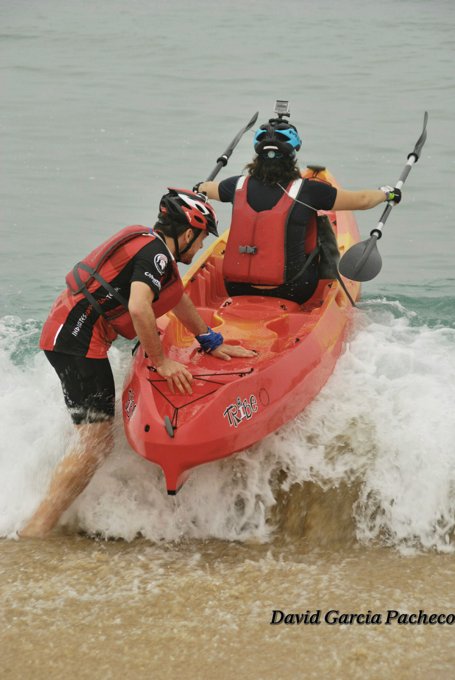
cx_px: 228
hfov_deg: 9.7
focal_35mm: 142
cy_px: 340
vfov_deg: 14.4
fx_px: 2695
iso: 100
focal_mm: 95
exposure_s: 1/125
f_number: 5.6
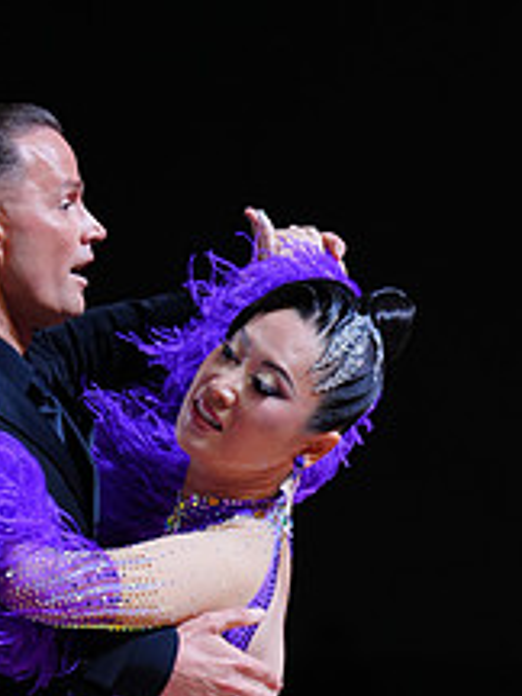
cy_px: 883
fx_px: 7741
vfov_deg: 5.1
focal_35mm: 385
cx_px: 143
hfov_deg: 3.9
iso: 640
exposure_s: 1/500
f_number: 2.8
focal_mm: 149
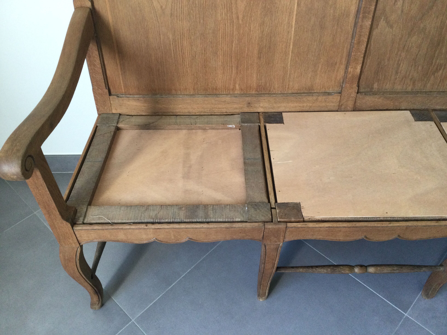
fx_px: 400
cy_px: 168
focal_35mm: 31
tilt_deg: -47.7
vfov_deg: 45.4
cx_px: 224
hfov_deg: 58.4
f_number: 2.4
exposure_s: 1/33
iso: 64
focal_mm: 3.3
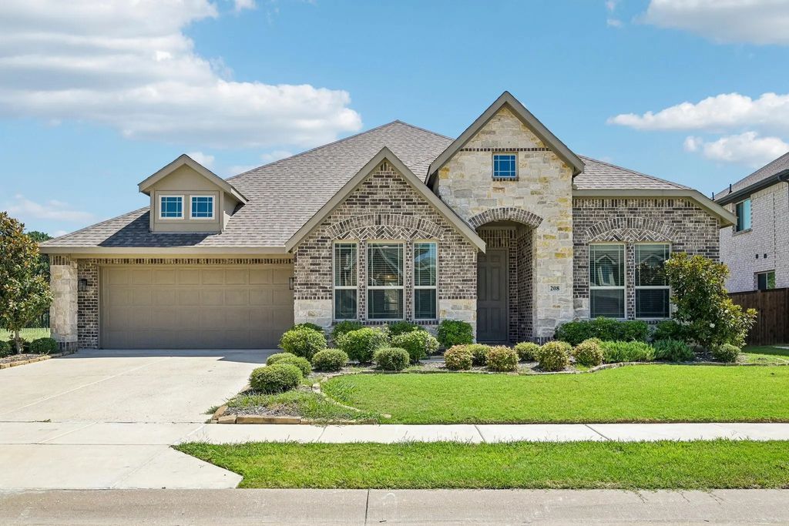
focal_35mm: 27
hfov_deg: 67.4
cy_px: 263
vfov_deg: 47.9
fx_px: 592
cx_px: 394
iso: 400
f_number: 8
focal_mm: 27
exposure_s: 1/1000
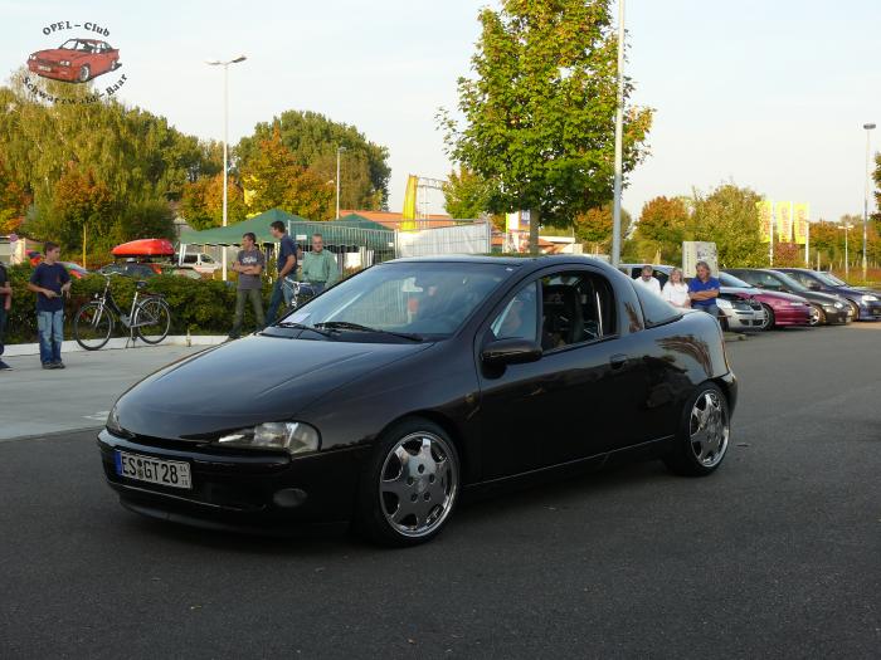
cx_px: 440
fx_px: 1222
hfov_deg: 39.7
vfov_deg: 30.3
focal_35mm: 48
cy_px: 330
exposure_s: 1/200
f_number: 4.5
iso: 100
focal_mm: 10.2
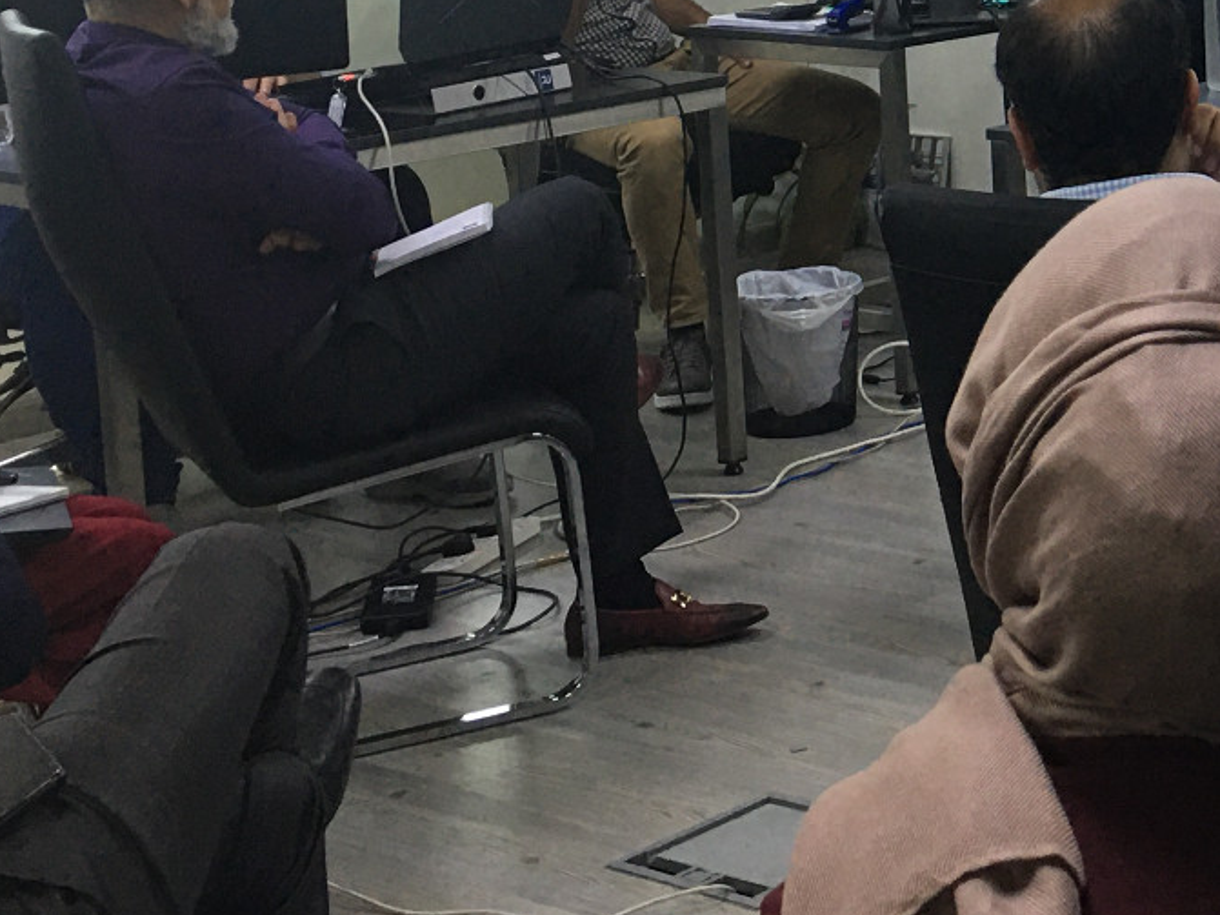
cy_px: -20
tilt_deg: -6.2
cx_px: 1547
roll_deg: +1.9
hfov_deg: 21.5
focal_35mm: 83
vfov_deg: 17.3
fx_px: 2925
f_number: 2.2
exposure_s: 1/15
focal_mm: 4.15
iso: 40
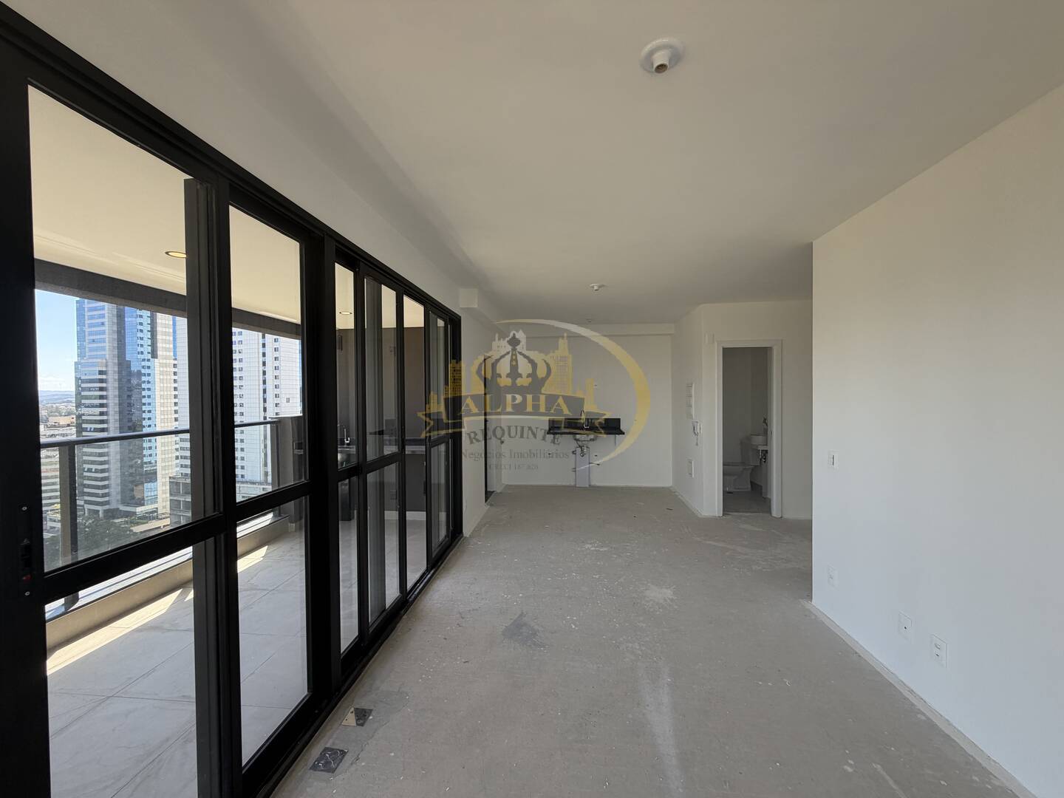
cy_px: 399
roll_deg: -0.4
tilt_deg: +0.2
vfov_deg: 85.7
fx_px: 430
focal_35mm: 14
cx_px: 532
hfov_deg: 102.1
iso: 40
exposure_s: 1/171
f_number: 2.2
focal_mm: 2.22
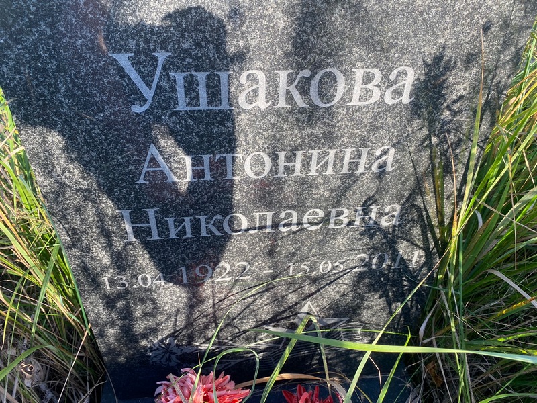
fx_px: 403
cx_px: 268
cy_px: 202
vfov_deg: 53.1
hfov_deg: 67.3
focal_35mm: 26
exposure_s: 1/199
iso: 32
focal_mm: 4.25
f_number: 1.8
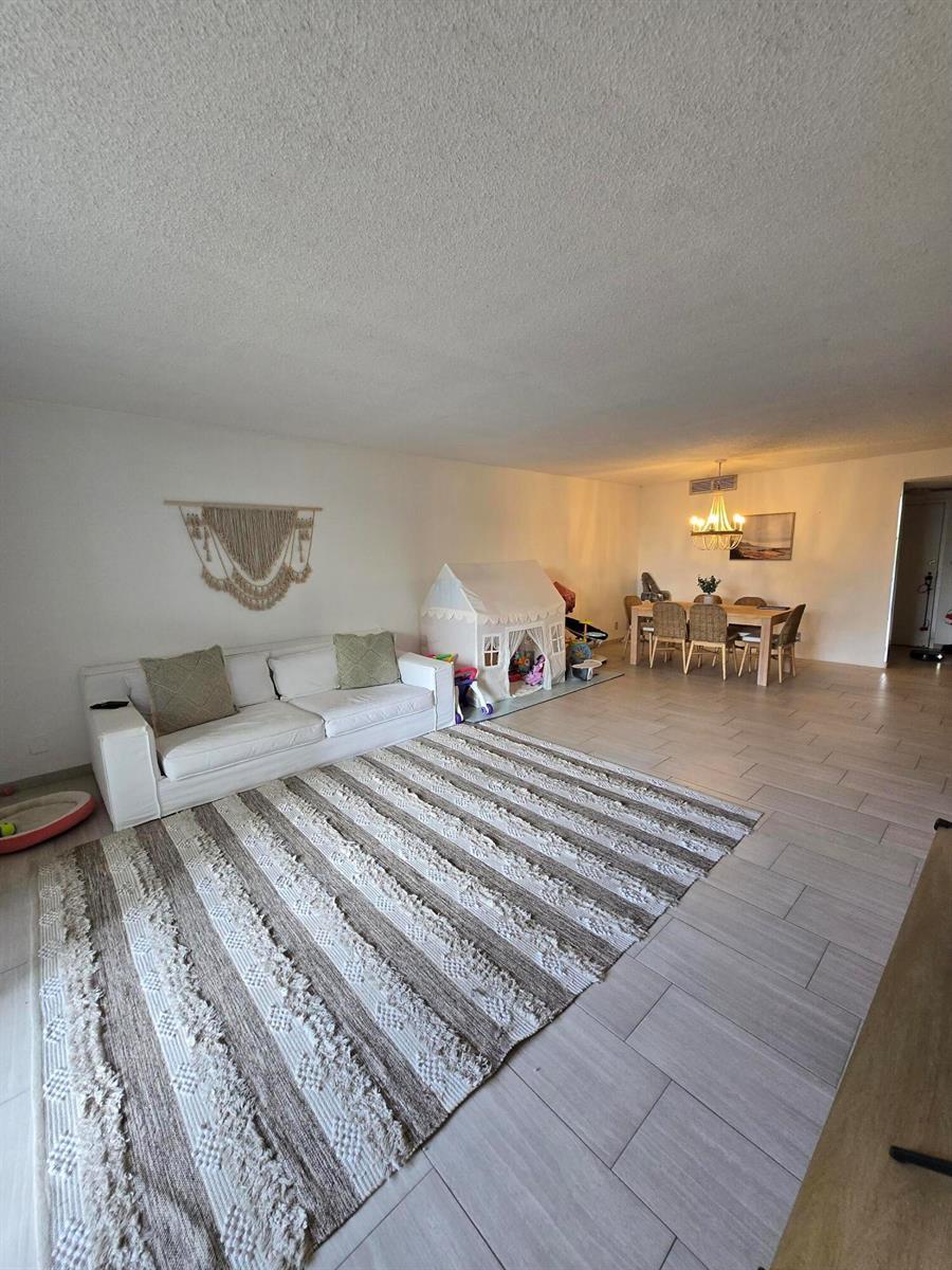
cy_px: 635
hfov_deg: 89.9
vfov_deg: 106.2
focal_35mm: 13
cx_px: 476
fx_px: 477
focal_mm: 1.7
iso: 100
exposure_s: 1/60
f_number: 2.2
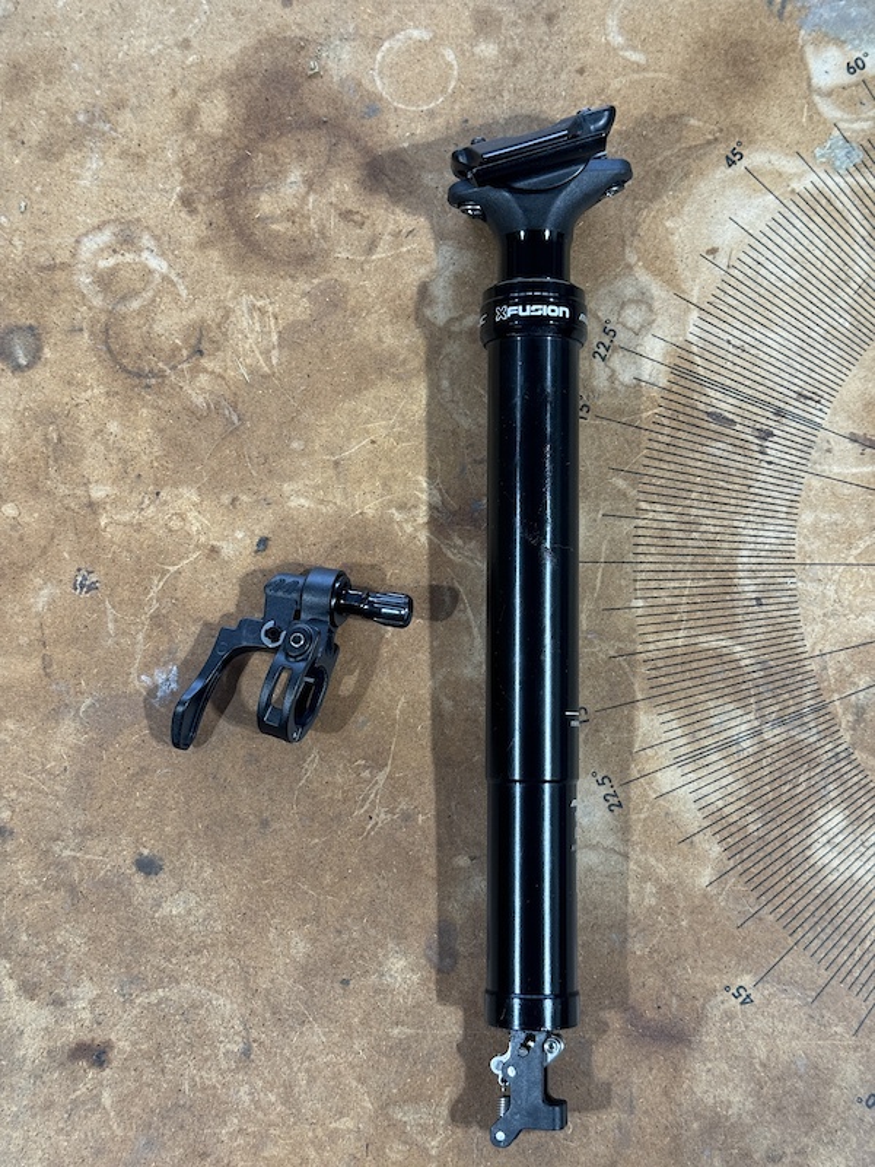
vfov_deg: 39.7
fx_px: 1618
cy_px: 584
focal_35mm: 48
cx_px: 438
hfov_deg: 30.3
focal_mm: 6.76
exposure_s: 1/60
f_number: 1.78
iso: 160
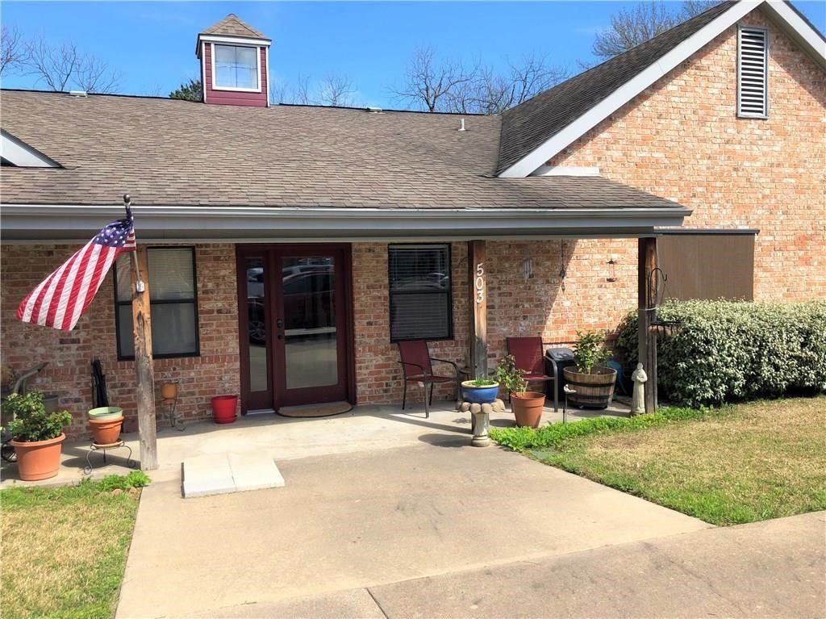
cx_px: 413
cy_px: 310
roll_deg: -1.3
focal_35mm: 28
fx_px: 668
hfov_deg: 63.5
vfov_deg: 49.7
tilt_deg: -2.6
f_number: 1.8
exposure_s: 1/1389
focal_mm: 3.99
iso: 20
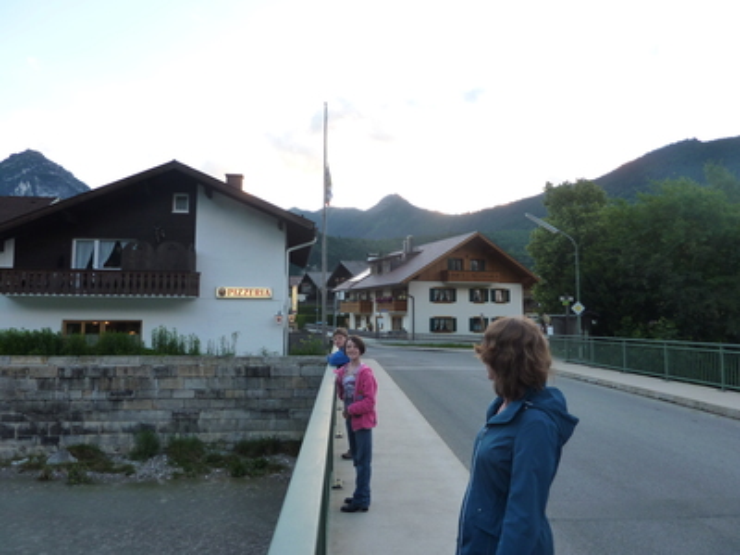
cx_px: 370
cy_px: 278
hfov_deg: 69.4
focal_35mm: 25
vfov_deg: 54.9
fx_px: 534
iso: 125
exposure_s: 1/60
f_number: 3.3
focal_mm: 4.1
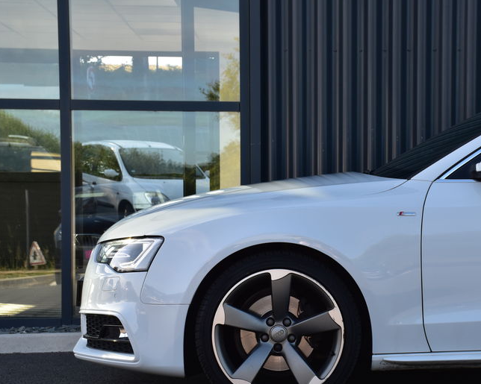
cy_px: 229
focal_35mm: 105
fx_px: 1495
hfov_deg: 18.2
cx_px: 346
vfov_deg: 14.7
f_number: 9
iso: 400
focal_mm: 48
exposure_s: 1/160
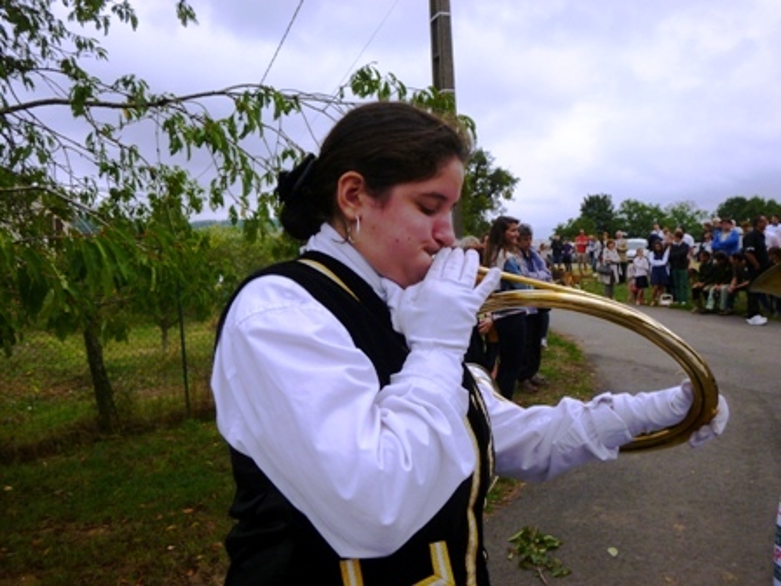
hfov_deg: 58.4
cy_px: 293
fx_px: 699
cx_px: 390
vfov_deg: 45.4
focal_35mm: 31
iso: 100
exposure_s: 1/1000
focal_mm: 5.6
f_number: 3.4
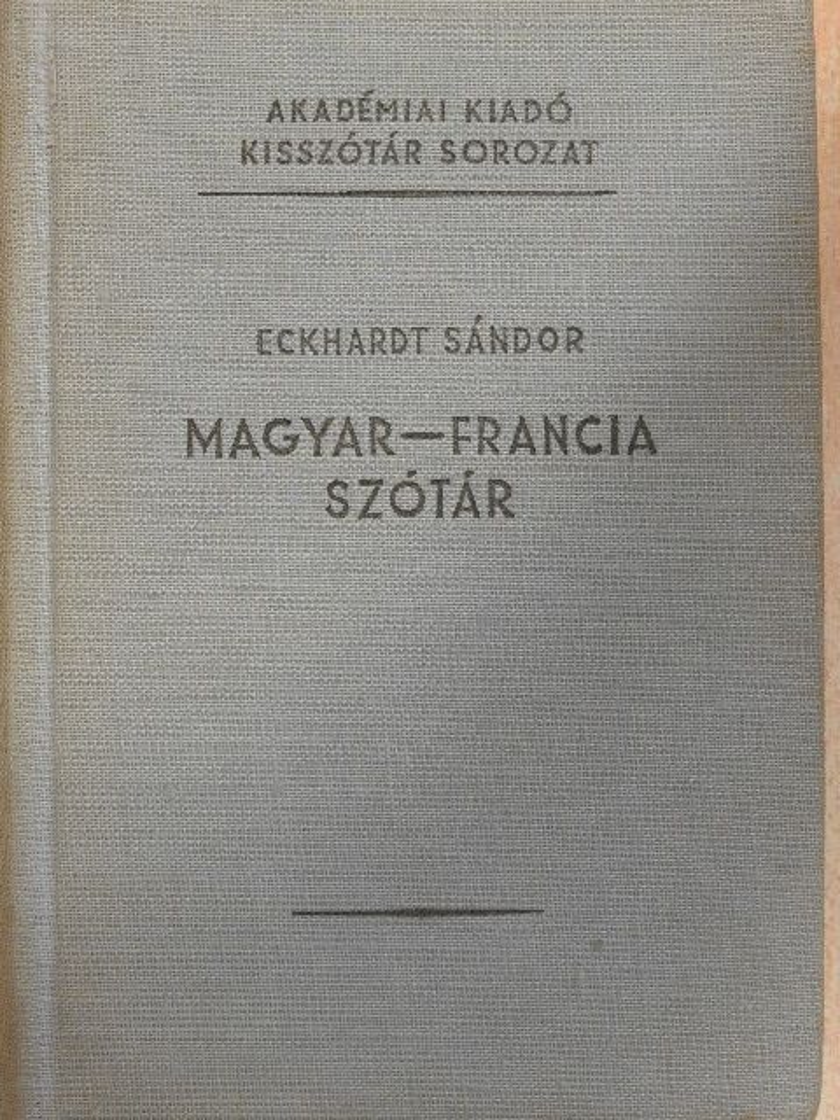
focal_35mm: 60
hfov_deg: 24.4
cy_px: 560
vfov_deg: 32.2
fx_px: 1941
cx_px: 420
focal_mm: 10.7
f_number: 4.8
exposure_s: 1/8
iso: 640
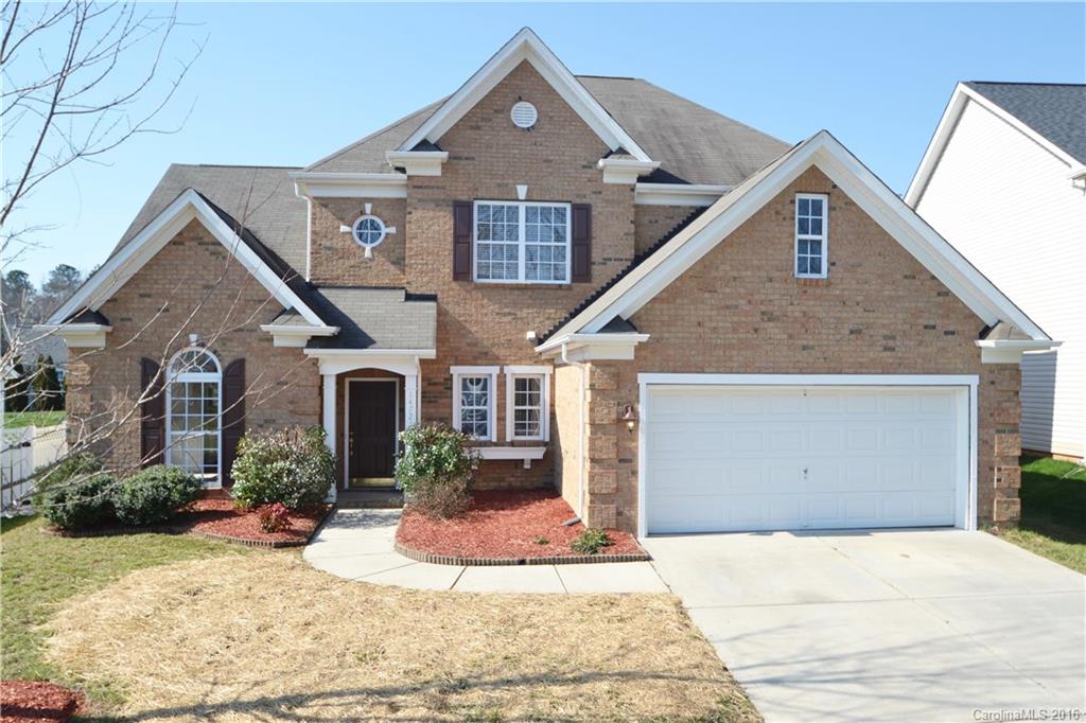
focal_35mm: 28
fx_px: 859
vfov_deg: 45.6
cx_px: 543
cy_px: 362
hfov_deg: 64.6
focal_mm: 19
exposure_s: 1/250
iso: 100
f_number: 7.1
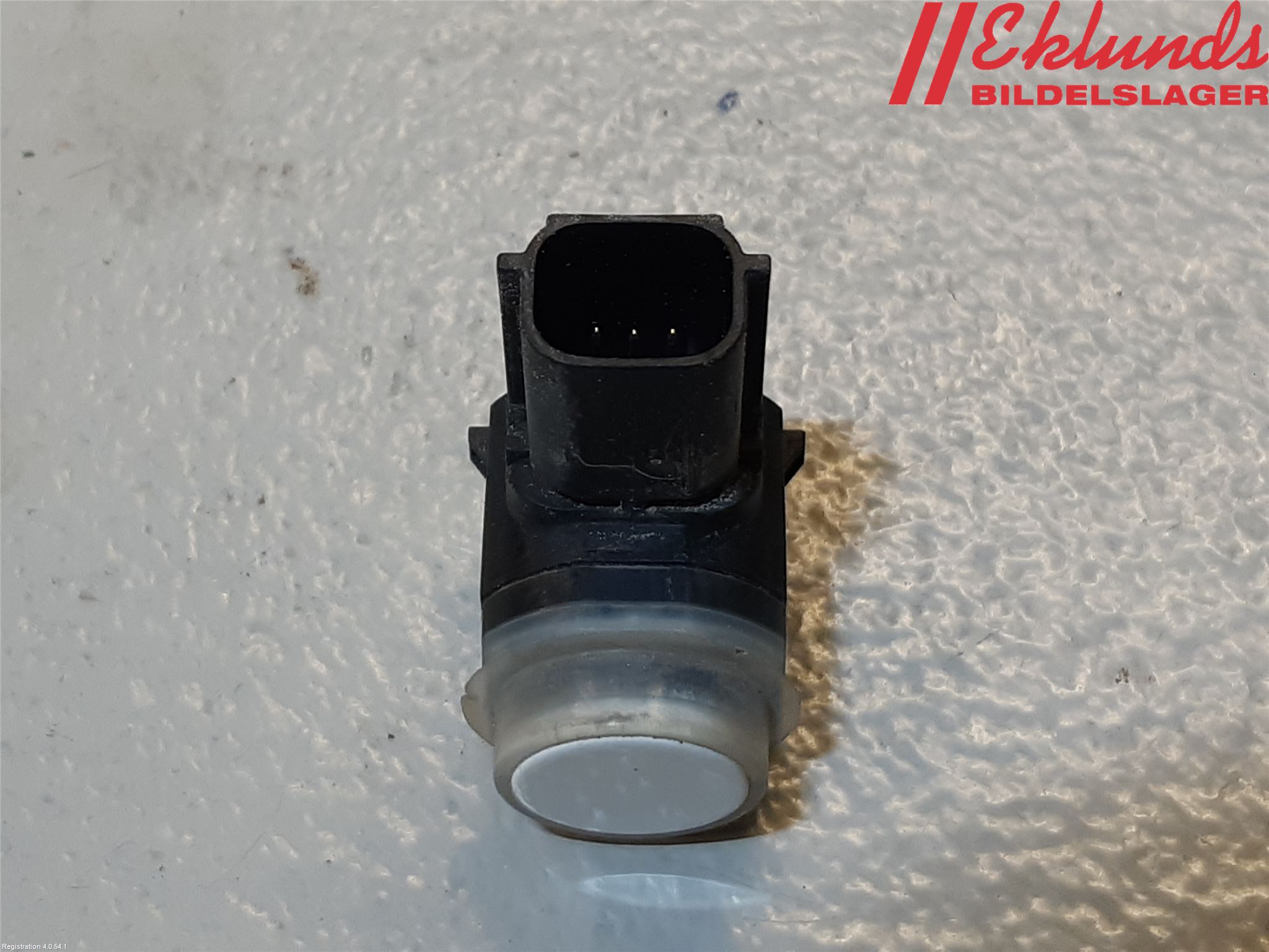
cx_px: 634
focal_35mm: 26
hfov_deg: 67.3
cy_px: 476
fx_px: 953
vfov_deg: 53.1
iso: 80
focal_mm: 3.93
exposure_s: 1/100
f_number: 1.7
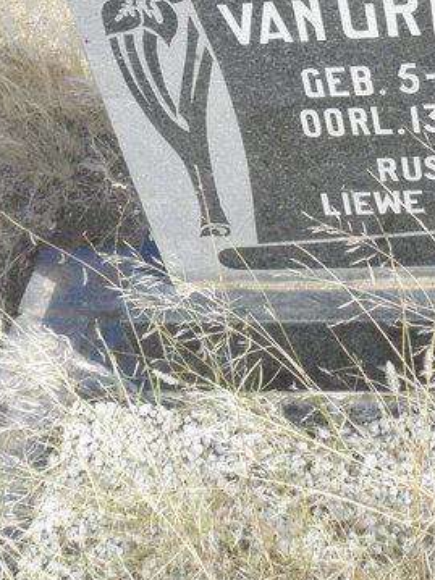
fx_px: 972
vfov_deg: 30.3
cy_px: -32
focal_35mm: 58
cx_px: 393
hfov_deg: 24.5
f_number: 6.3
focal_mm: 4.6
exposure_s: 1/200
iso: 200
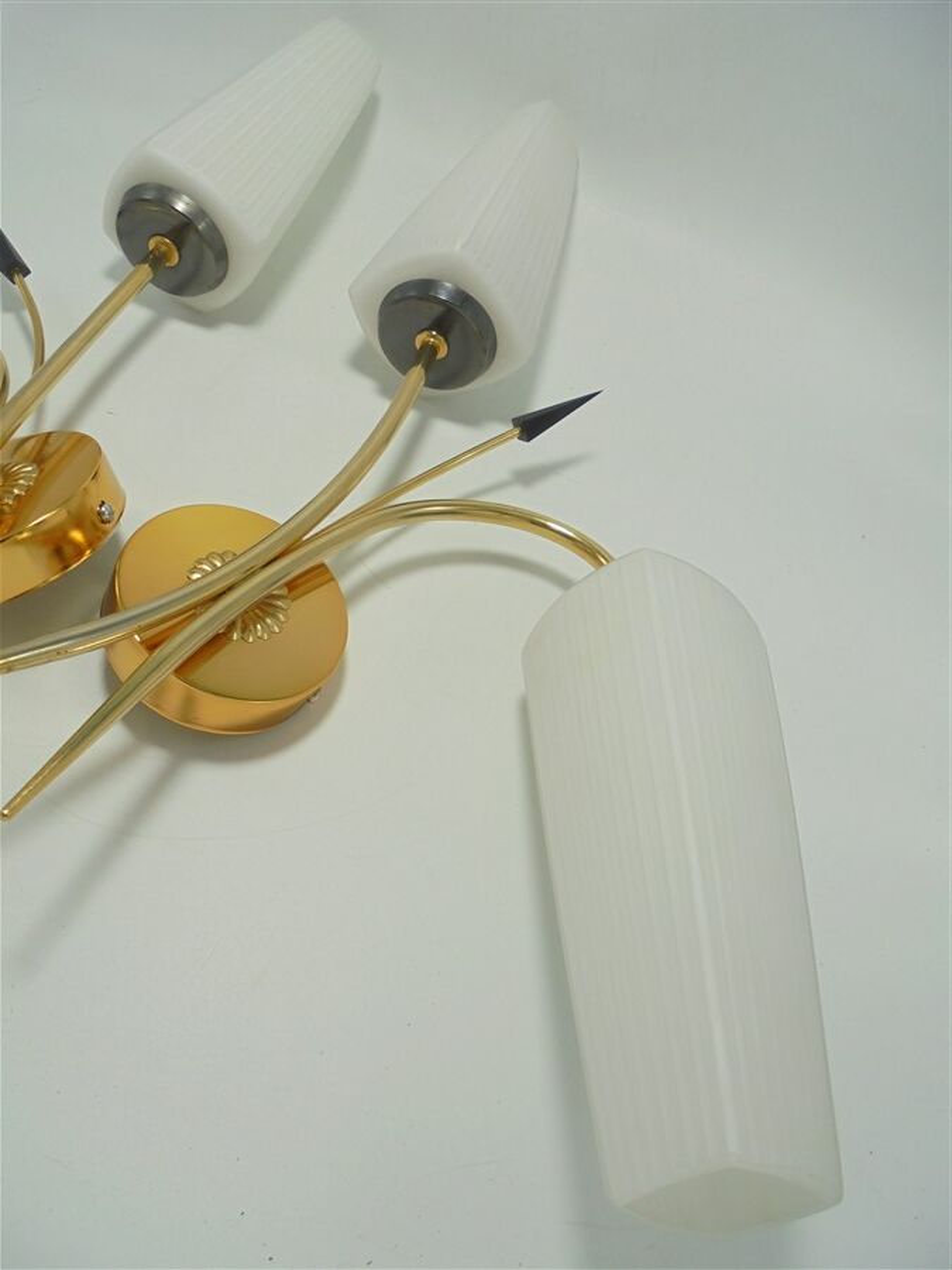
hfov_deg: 53.1
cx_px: 476
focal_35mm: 26
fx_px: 953
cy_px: 635
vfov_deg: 67.3
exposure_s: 1/125
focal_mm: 4.6
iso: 100
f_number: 3.5
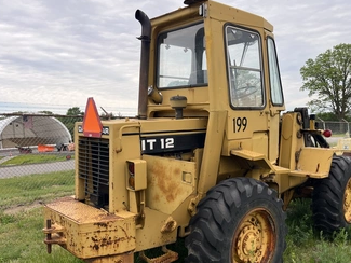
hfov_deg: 56.4
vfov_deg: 44.1
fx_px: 325
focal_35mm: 32
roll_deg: +4.3
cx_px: 211
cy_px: 150
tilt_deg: -1.6
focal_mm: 5.1
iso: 50
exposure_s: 1/951
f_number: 1.6
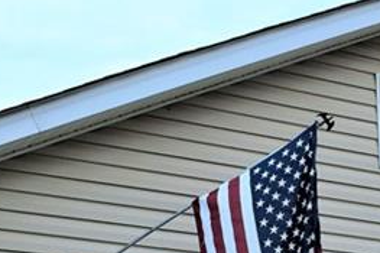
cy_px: 393
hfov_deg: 19.1
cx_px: 348
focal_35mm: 105
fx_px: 1108
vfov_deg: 12.3
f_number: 8
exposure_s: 1/250
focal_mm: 18
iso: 220
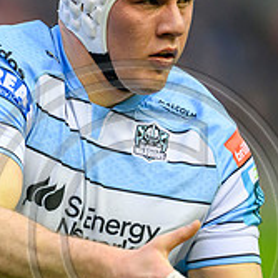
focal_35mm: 1310
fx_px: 11903
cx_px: 102
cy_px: 230
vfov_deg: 1.3
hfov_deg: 1.3
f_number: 3.2
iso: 4000
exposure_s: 1/2000
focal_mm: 400
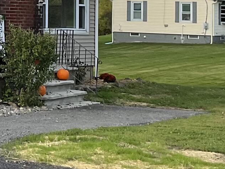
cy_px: -42
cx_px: -118
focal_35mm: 139
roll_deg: -2.9
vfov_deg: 10.5
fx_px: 903
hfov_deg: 13.4
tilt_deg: +4.5
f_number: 1.8
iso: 16
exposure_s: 1/642
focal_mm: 3
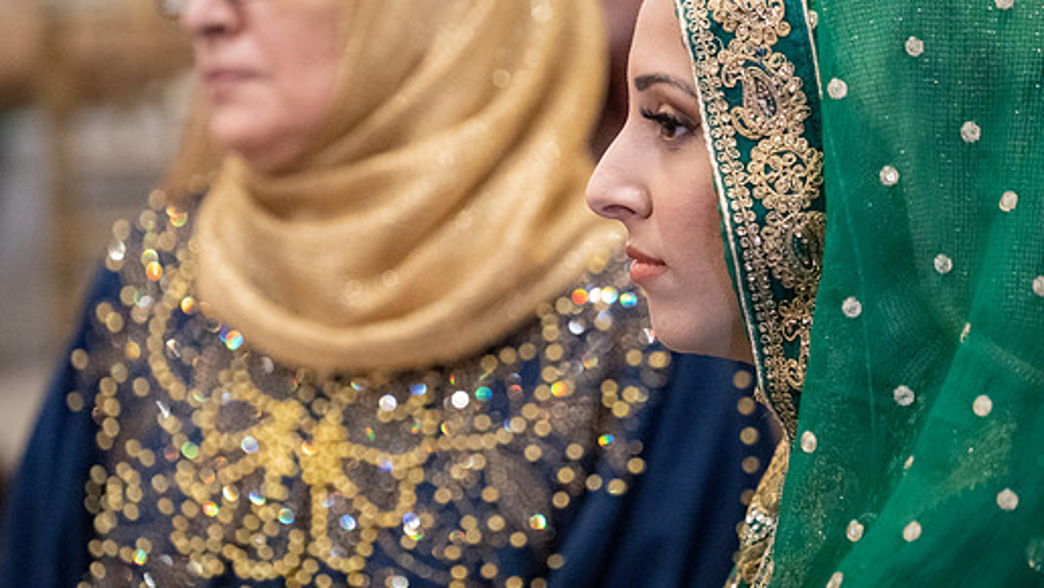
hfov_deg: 9.1
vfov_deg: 5.2
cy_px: 254
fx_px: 6535
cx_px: 464
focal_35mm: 236
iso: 16000
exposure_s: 1/160
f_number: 4
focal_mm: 200
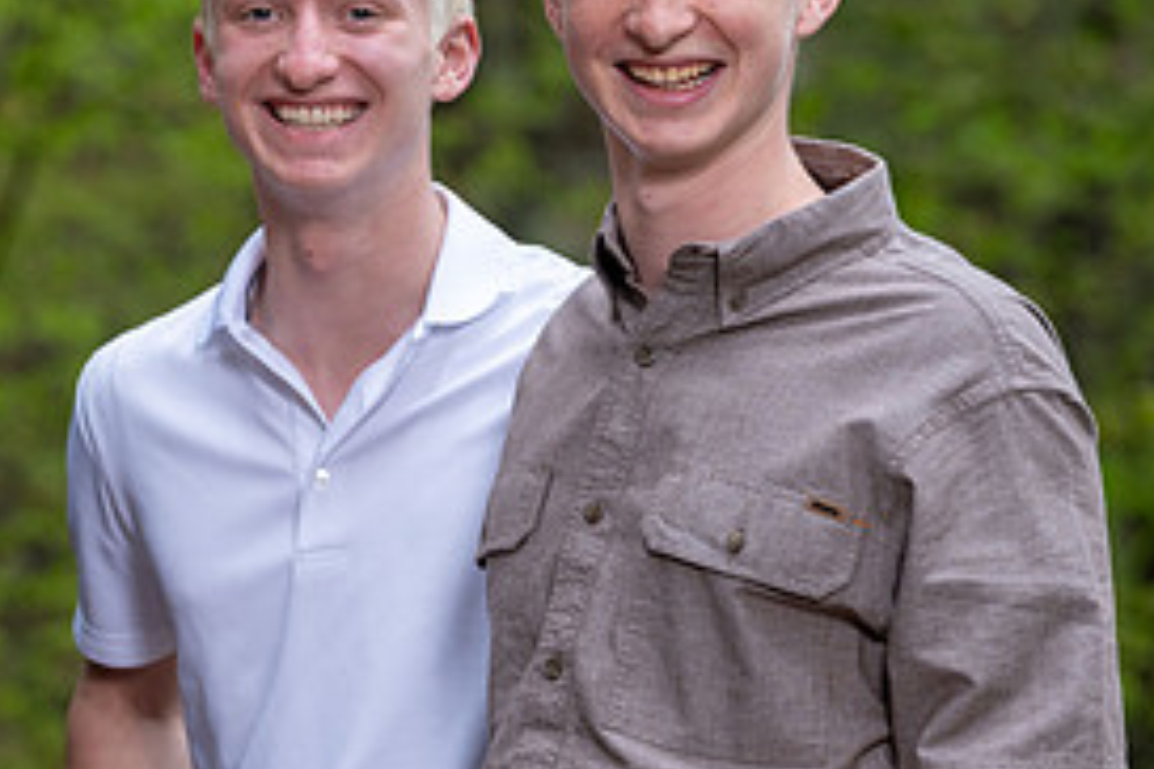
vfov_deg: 3.9
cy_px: 446
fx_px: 11443
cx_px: 51
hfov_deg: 5.8
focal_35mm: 357
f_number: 5.6
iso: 400
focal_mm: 168
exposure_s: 1/50
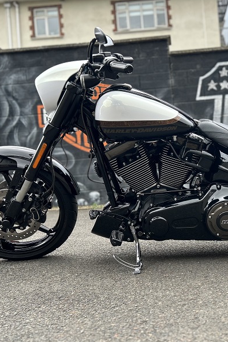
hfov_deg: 34.9
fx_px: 351
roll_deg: +4.5
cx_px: 180
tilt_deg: +0.9
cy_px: 172
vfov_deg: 51.9
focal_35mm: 37
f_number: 1.5
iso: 50
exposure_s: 1/909
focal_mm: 5.7
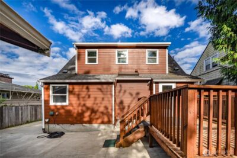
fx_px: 86
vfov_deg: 85.5
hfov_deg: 108.3
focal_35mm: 13
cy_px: 79
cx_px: 118
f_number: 7.1
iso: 80
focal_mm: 13
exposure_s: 1/250
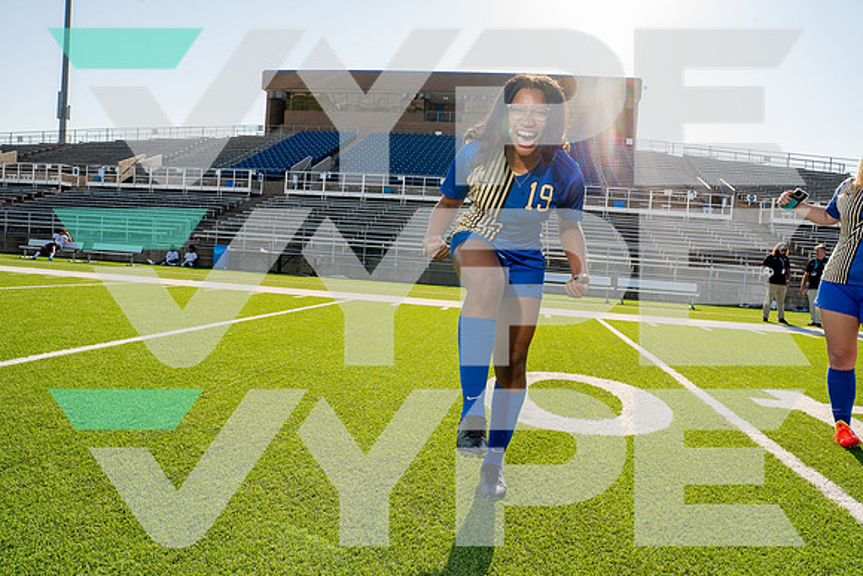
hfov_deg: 69.4
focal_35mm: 26
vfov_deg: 49.6
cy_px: 288
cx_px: 432
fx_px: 623
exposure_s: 1/250
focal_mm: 26
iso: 320
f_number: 10
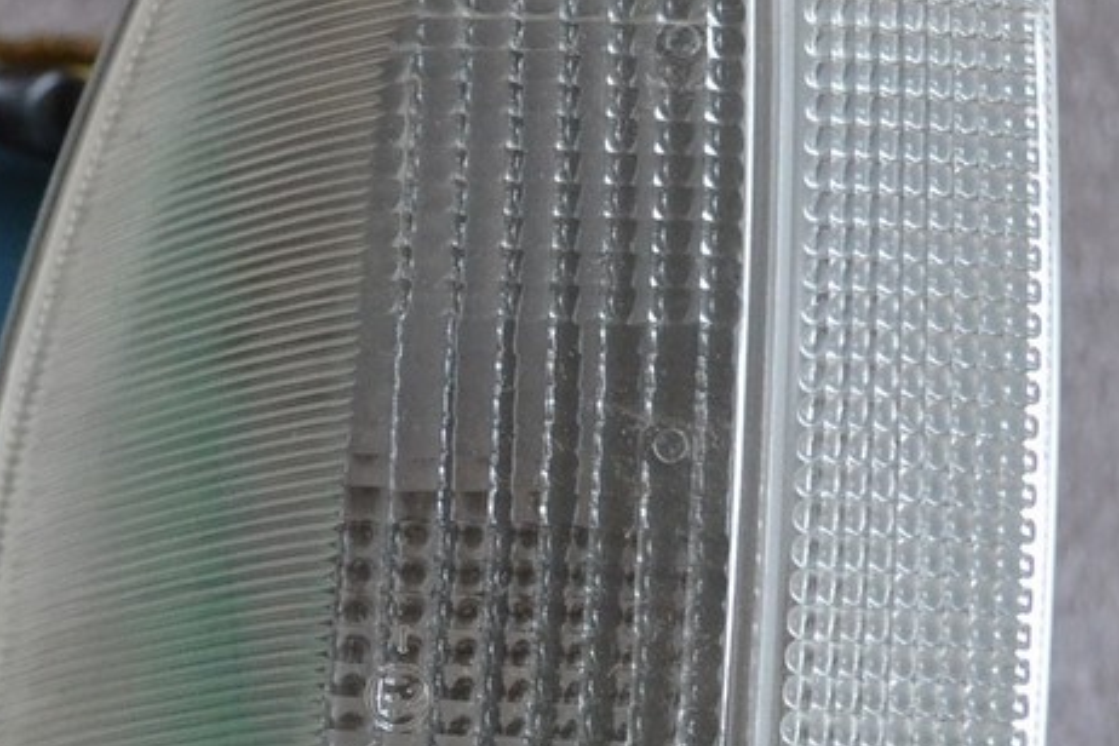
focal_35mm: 114
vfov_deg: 12.0
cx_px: 167
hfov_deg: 17.7
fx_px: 3543
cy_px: 533
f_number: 4.2
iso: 2000
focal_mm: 26
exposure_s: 1/60
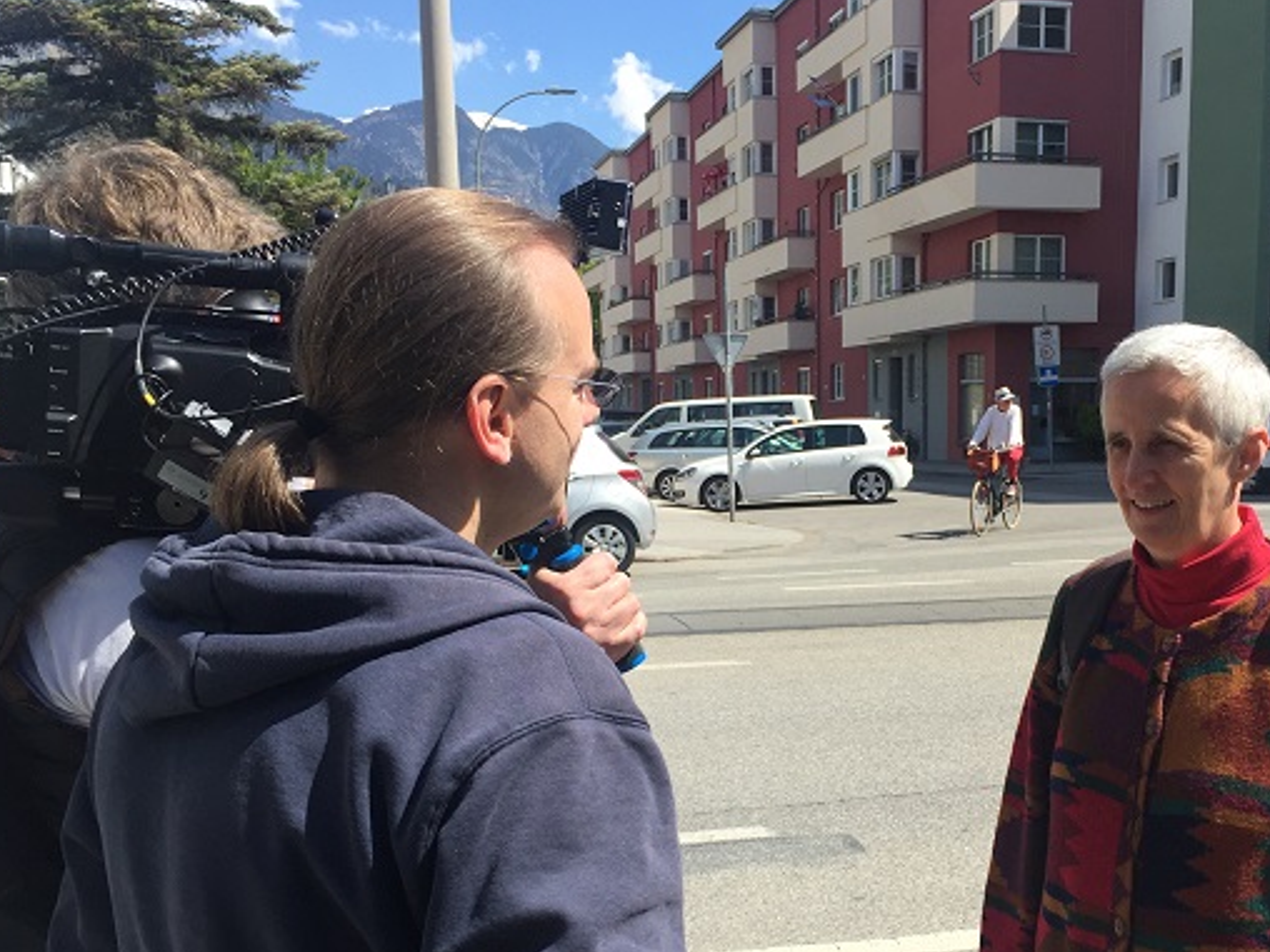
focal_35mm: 40
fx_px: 1468
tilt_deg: -8.3
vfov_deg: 35.8
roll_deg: -0.1
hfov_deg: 46.3
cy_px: 586
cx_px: 802
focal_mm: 4.15
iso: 32
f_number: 2.2
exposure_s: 1/1276
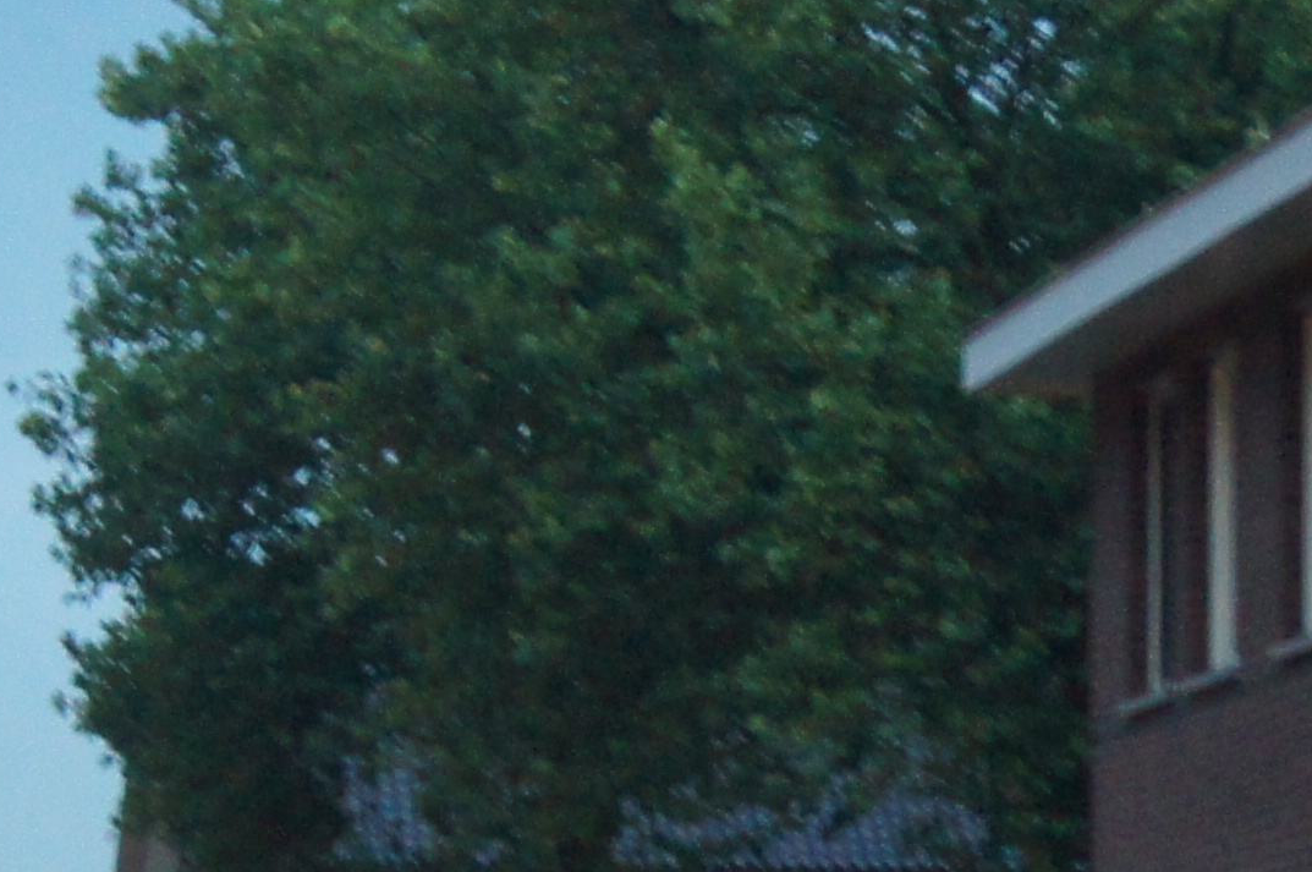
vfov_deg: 5.7
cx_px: 1187
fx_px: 8748
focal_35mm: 240
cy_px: 1069
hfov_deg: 8.5
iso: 1600
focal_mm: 35
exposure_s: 1/25
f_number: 4.5
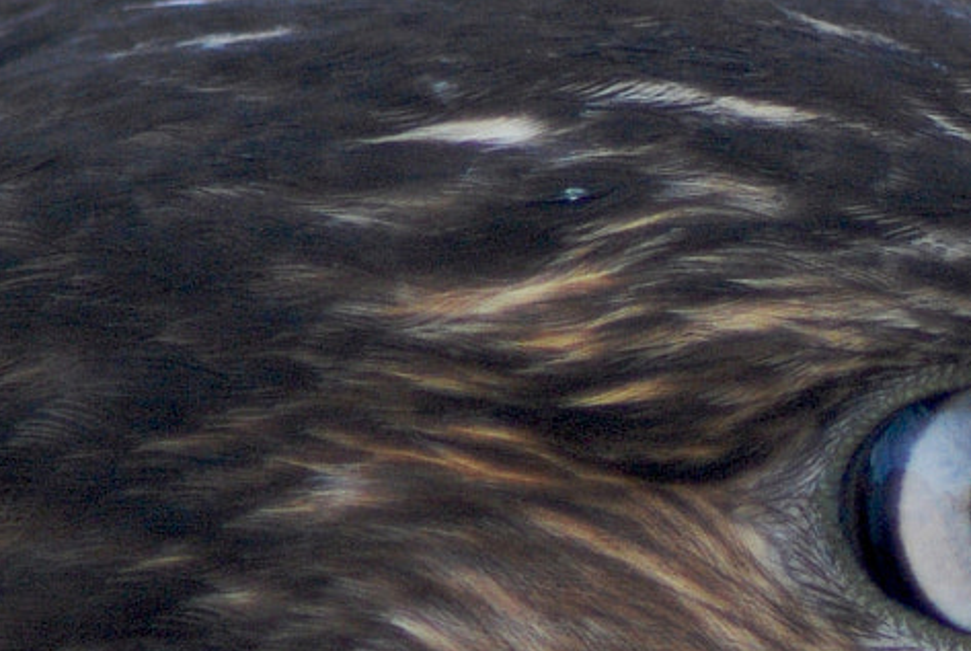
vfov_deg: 0.9
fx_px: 41115
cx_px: 1002
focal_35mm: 1522
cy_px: 506
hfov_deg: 1.4
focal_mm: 300
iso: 800
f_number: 5.6
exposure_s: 1/400
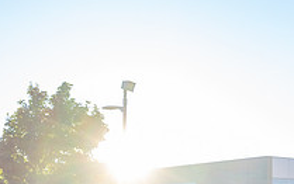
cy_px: 179
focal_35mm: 73
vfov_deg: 17.5
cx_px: 274
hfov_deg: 27.0
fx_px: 585
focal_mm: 24
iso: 250
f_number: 4
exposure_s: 1/500
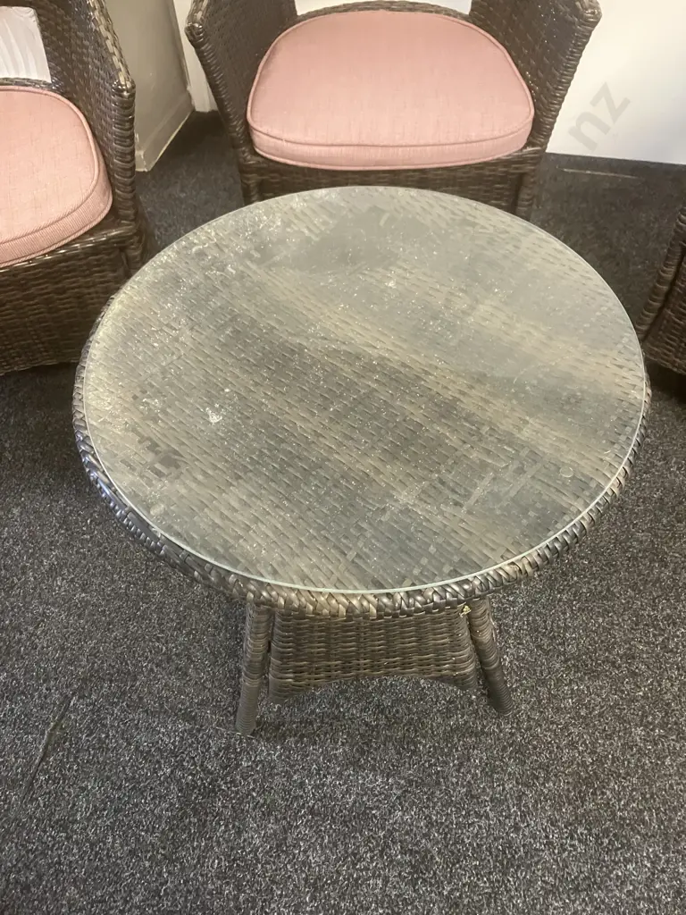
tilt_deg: -52.4
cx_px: 343
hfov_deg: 49.7
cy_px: 458
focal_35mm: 28
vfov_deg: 63.4
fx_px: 740
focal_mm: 3.99
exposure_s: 1/33
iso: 400
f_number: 1.8
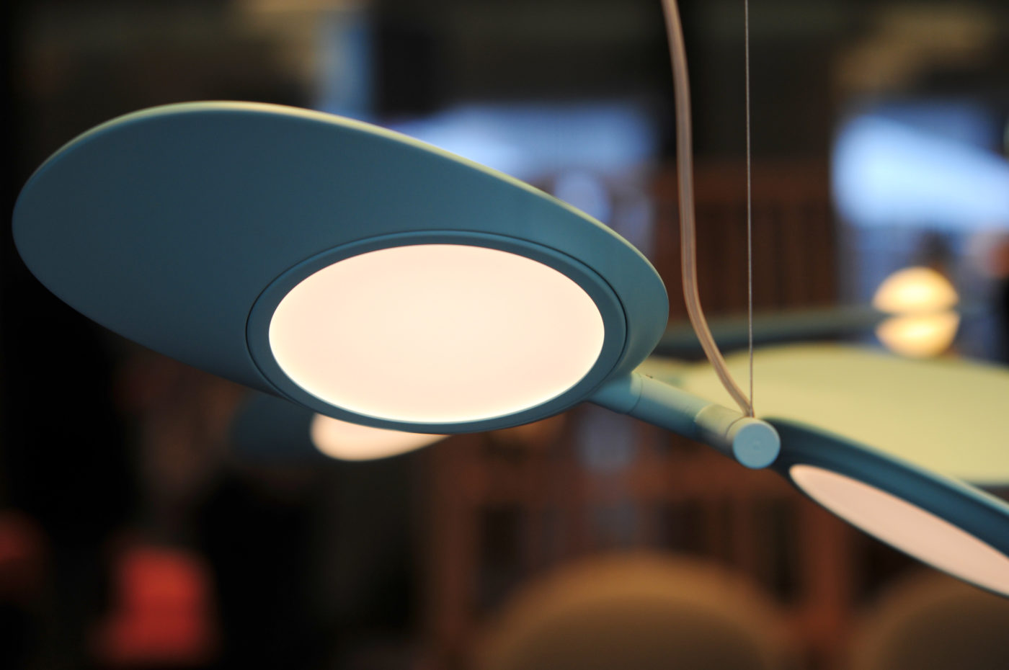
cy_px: 335
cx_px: 504
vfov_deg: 13.0
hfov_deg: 19.5
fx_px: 2939
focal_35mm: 105
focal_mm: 70
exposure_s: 1/125
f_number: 2.8
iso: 200
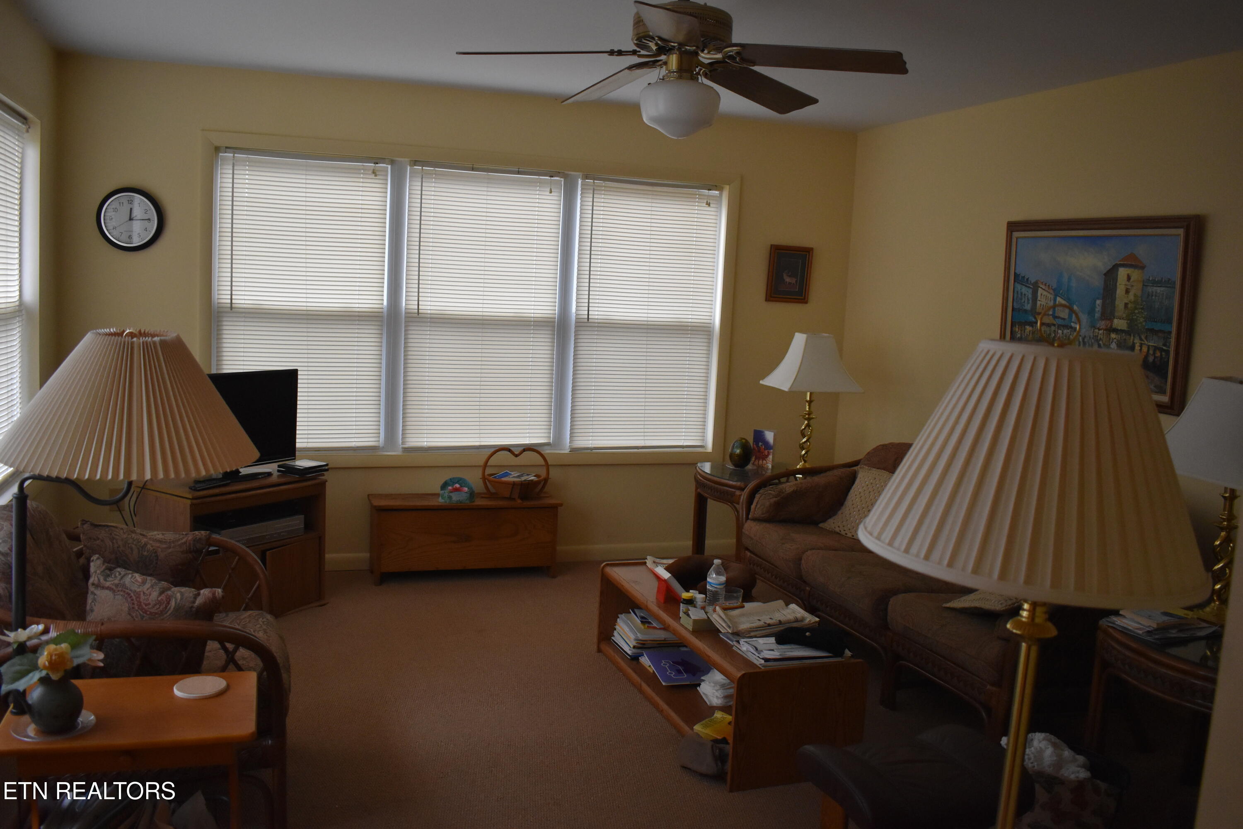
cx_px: 622
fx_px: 1036
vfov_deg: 43.6
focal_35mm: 30
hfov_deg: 61.9
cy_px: 414
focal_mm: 20
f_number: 3.5
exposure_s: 1/125
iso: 1800
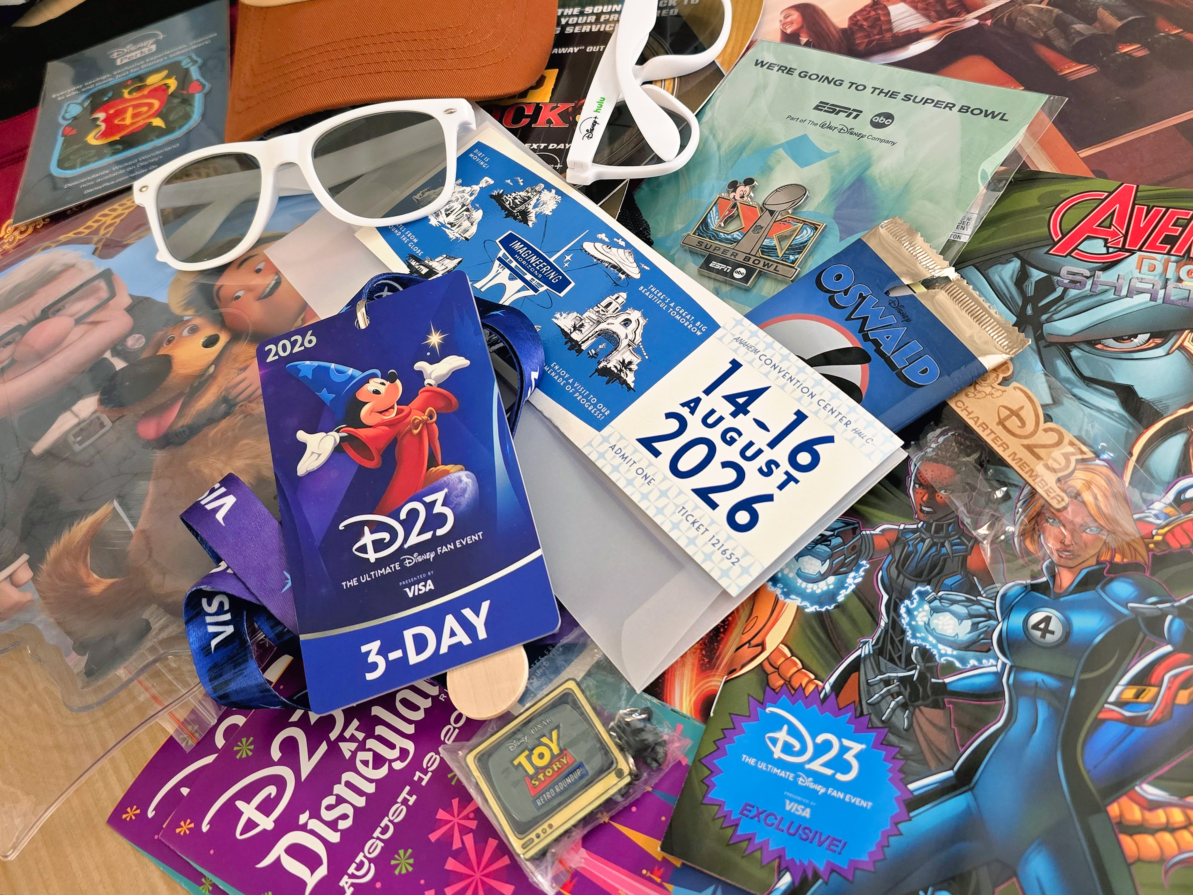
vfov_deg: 58.9
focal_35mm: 23
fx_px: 793
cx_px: 596
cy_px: 448
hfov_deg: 73.9
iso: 640
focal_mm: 6.3
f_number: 1.7
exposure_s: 1/60
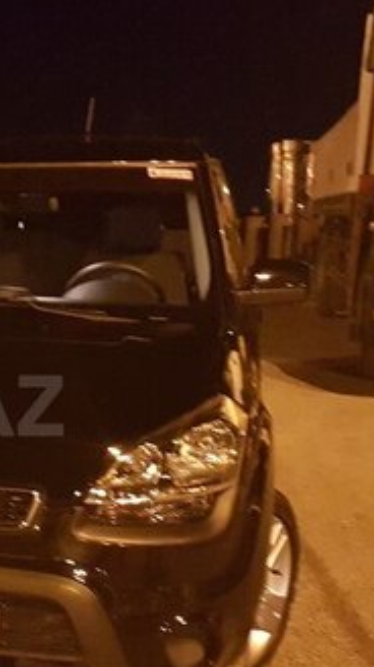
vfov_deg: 36.5
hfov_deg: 19.1
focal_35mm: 57
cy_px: 406
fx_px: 1007
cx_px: -144
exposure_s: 1/10
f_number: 1.7
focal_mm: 4.2
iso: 640
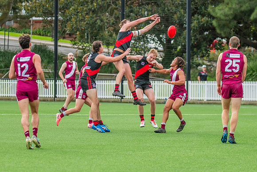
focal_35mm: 260
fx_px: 1858
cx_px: 148
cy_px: 61
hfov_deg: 7.9
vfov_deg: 5.3
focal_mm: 170
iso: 800
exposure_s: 1/1250
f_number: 4.5
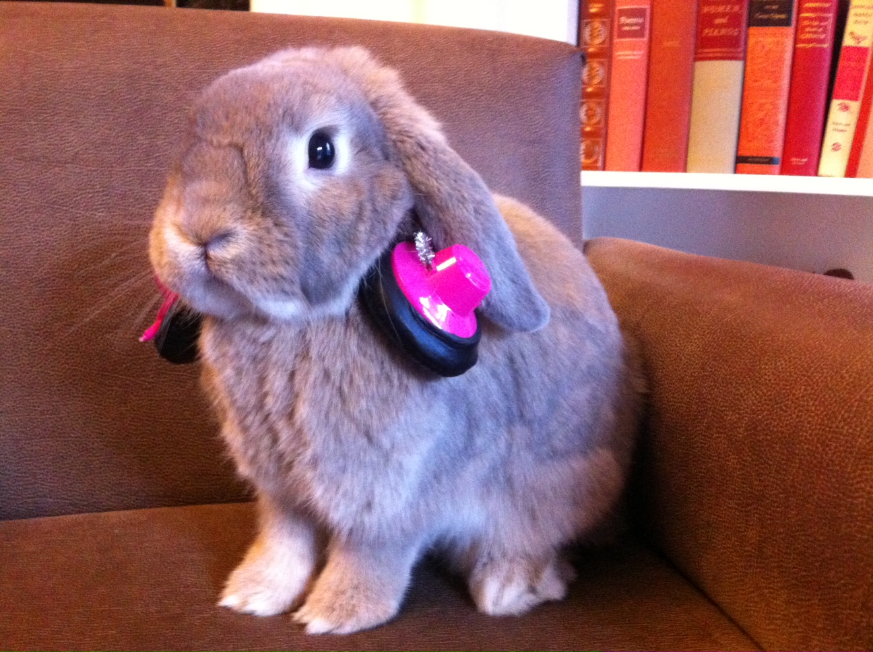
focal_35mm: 35
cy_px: 326
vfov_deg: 40.6
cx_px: 436
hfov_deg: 52.7
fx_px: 881
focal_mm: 3.85
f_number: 2.8
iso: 800
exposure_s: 1/15
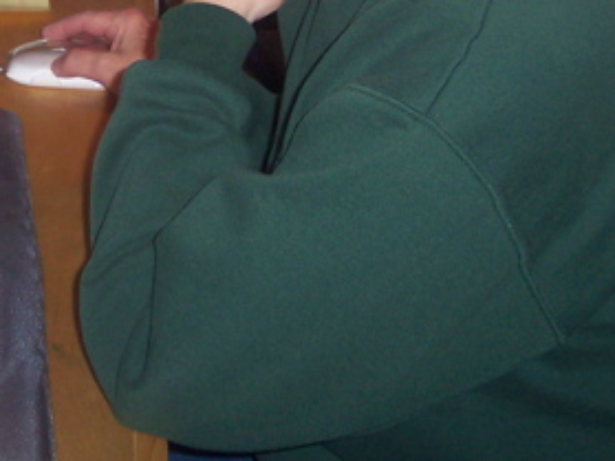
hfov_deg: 17.8
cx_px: 78
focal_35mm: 109
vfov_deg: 13.3
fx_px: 1936
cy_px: -56
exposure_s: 1/30
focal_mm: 8
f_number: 2.8
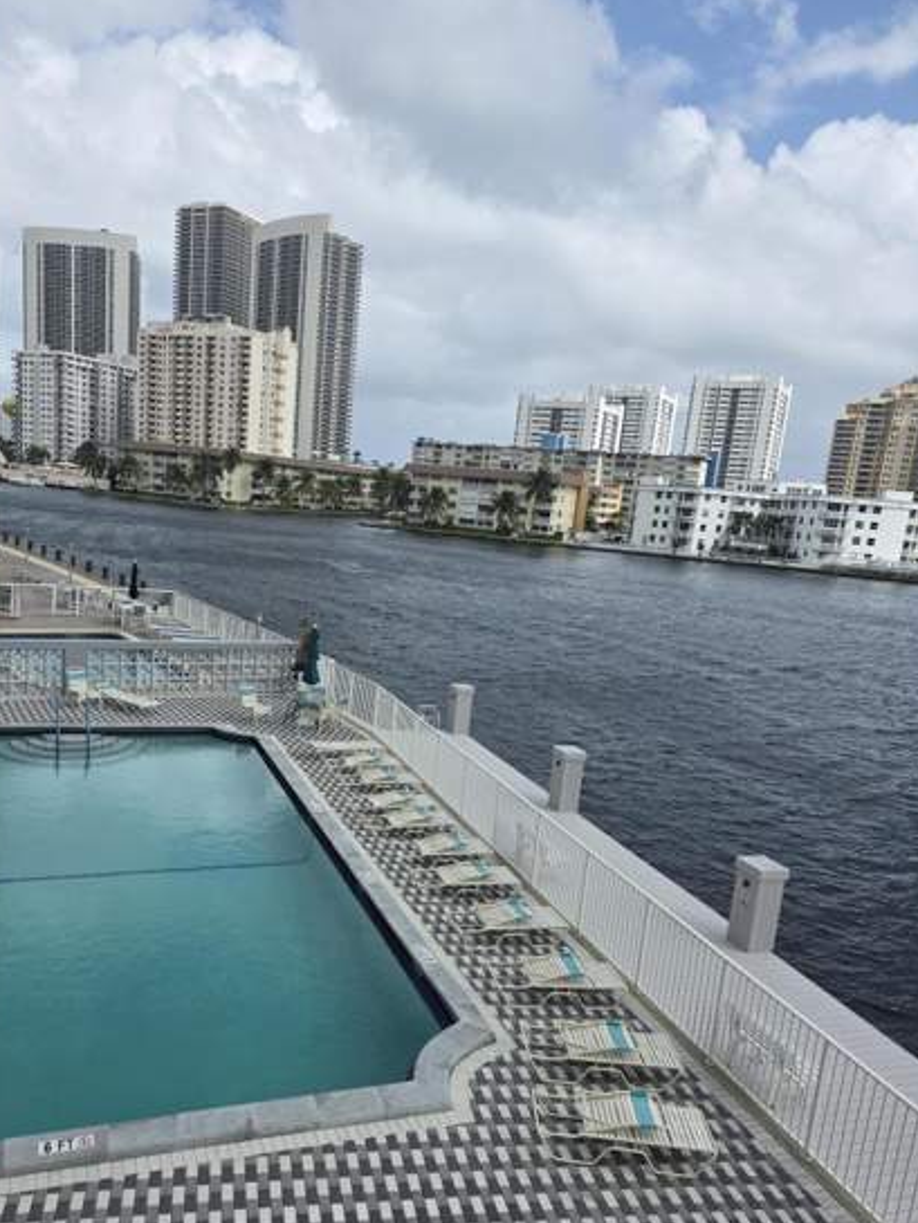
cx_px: 406
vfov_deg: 64.9
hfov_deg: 51.3
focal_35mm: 27
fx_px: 954
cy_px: 707
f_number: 1.7
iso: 80
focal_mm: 6.3
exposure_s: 1/6574
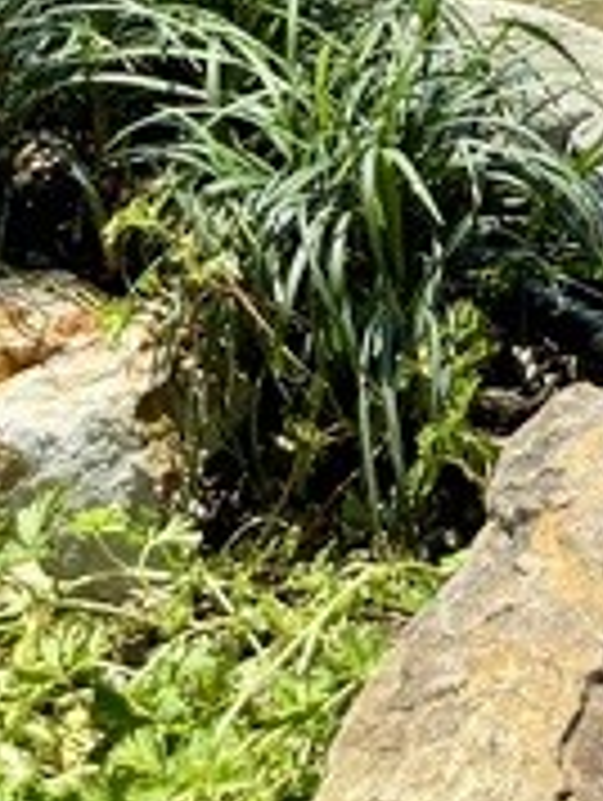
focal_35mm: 138
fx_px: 3198
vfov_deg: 12.1
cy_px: -958
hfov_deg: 10.2
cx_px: 1076
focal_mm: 6.76
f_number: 1.78
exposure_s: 1/2801
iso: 100
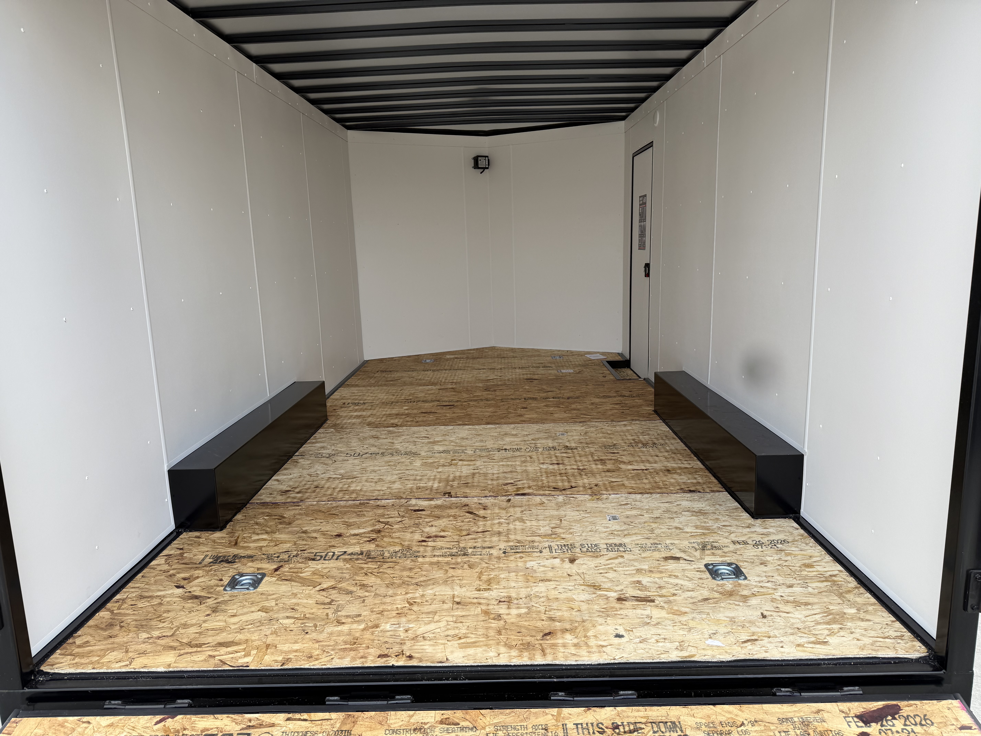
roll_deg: +0.2
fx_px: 680
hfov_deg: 71.6
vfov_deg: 56.8
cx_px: 490
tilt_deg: -10.9
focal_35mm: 24
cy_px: 368
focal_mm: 6.76
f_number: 1.78
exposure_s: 1/1292
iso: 80
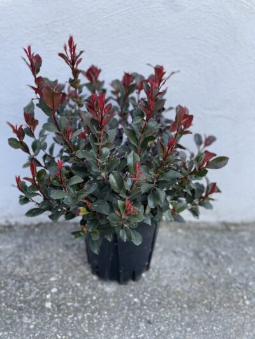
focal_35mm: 26
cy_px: 170
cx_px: 128
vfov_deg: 67.3
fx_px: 255
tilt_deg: -19.7
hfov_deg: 53.1
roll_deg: -3.7
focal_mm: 4.2
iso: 50
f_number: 1.6
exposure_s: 1/376
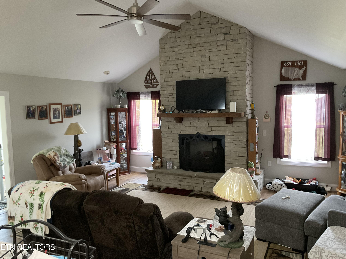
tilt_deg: -6.3
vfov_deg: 48.2
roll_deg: +2.1
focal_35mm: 29
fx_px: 290
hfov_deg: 61.7
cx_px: 173
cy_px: 130
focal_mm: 3
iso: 250
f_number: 1.8
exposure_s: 1/60
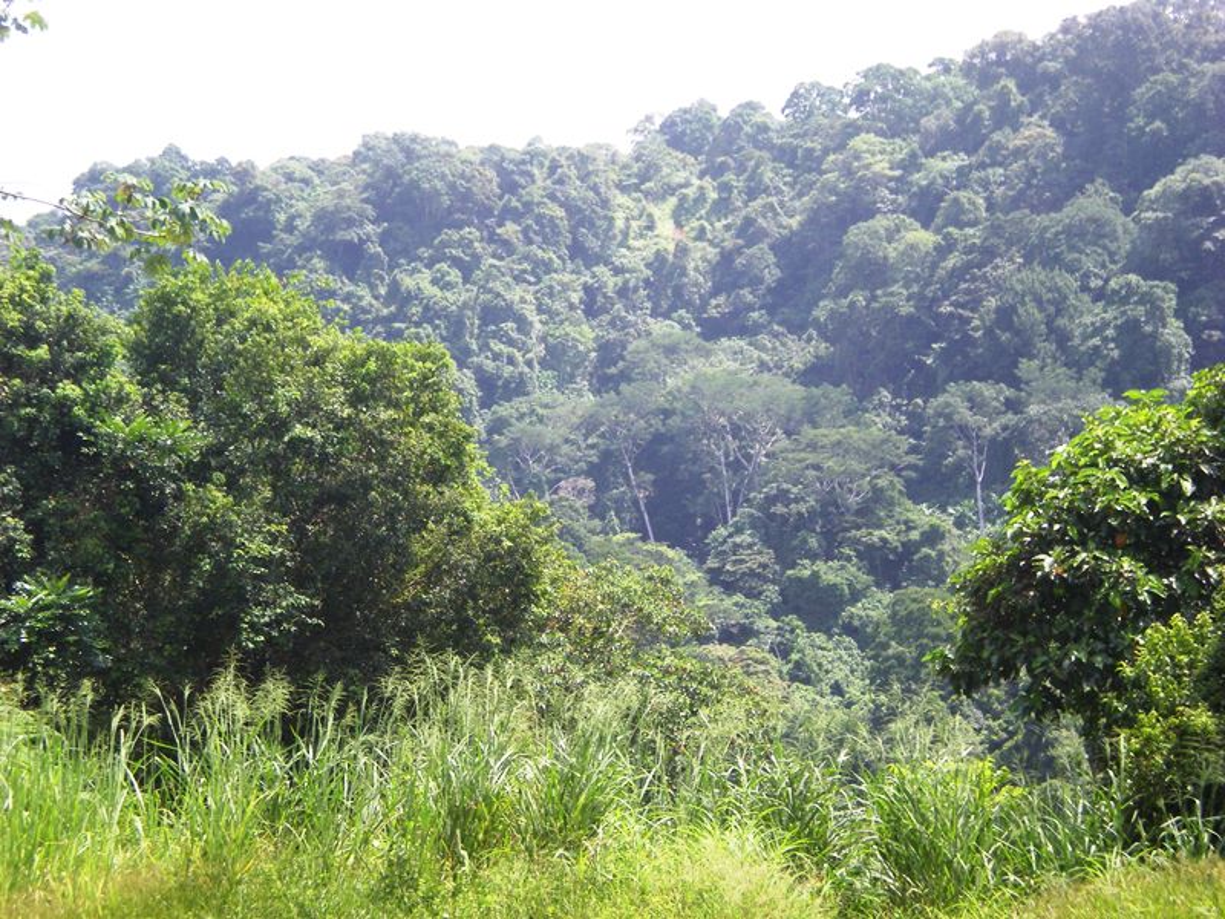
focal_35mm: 114
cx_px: 612
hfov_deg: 17.3
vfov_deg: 13.0
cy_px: 460
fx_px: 4034
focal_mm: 18.9
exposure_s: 1/119
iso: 85
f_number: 5.9
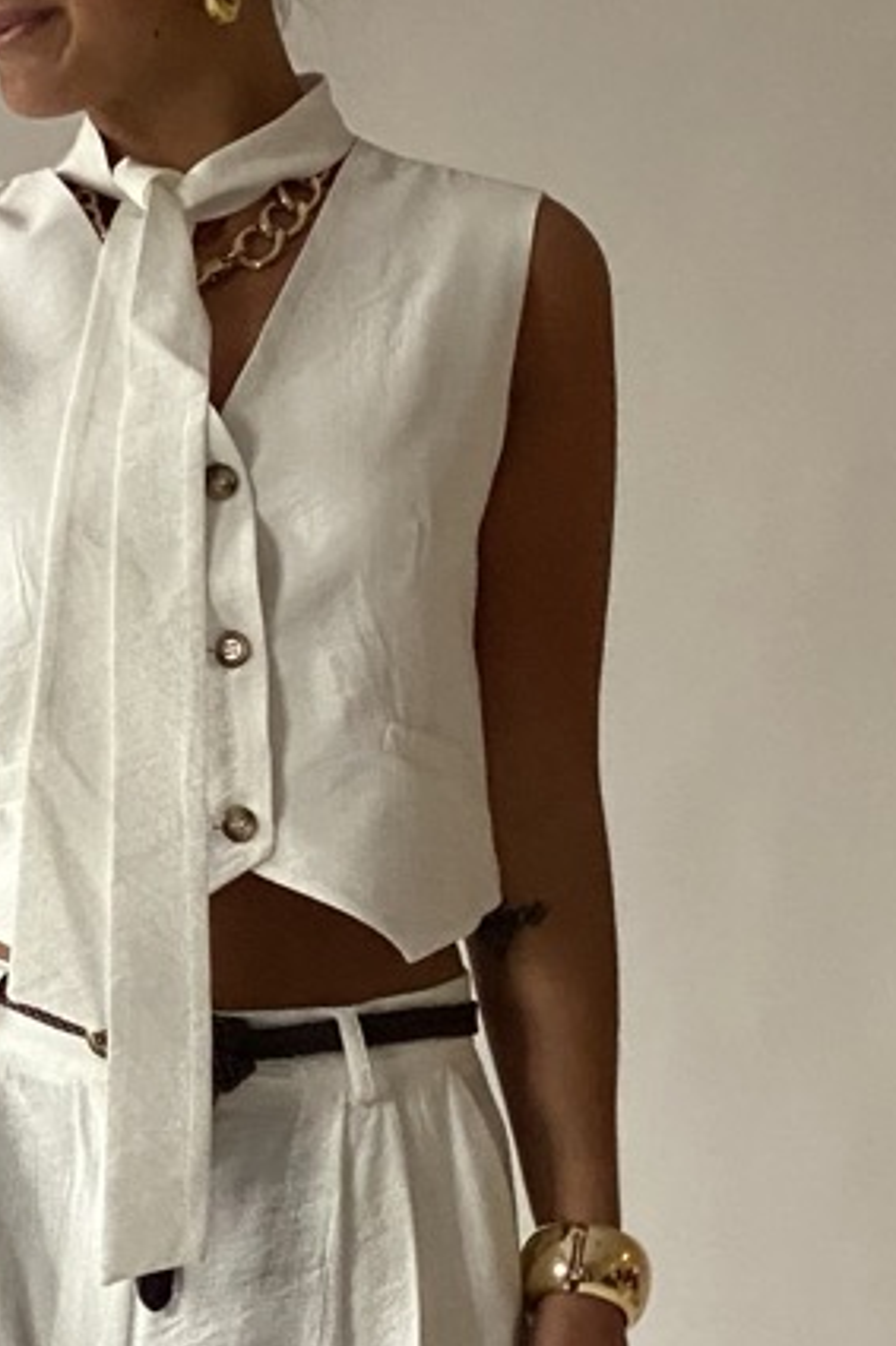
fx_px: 6090
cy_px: 1460
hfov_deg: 8.4
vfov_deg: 12.4
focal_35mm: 163
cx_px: 57
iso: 200
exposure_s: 1/50
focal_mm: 6
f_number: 2
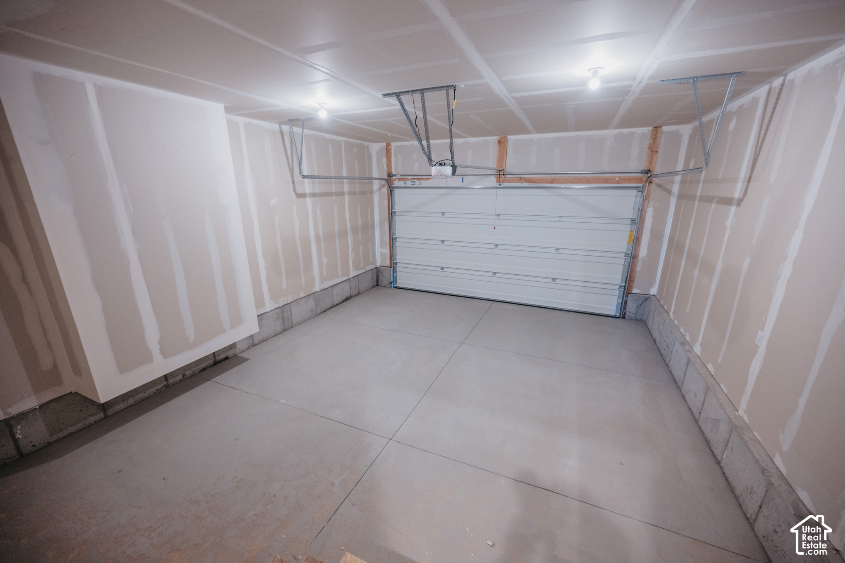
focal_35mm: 14
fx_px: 329
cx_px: 422
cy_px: 282
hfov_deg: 104.3
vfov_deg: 81.2
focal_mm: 14
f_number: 4
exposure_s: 1/20
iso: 800
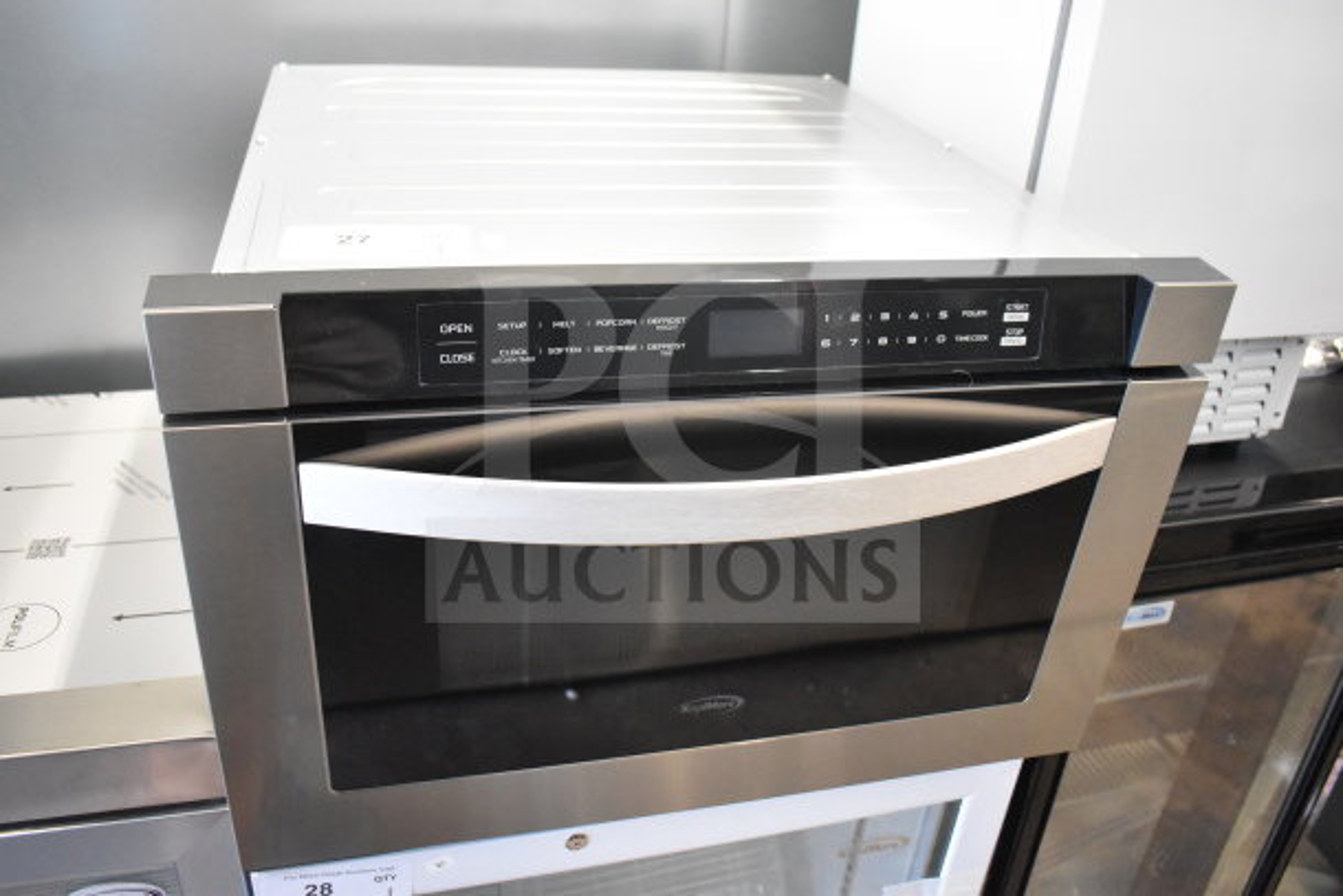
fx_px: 1119
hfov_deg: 61.9
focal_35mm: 30
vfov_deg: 43.6
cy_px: 448
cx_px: 672
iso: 6400
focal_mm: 20
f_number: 4.5
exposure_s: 1/80
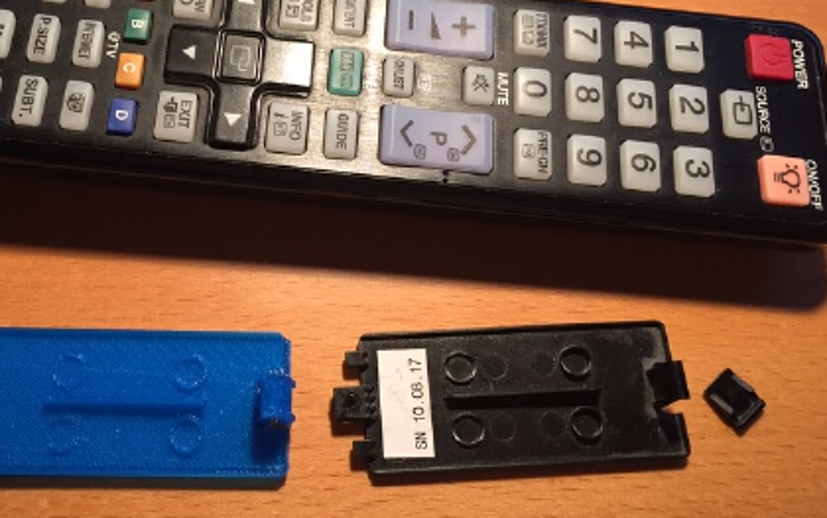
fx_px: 879
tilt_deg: -67.8
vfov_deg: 32.7
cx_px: 308
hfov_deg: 49.8
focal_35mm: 39
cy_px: 193
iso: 50
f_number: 2.2
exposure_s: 1/30
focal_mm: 4.15
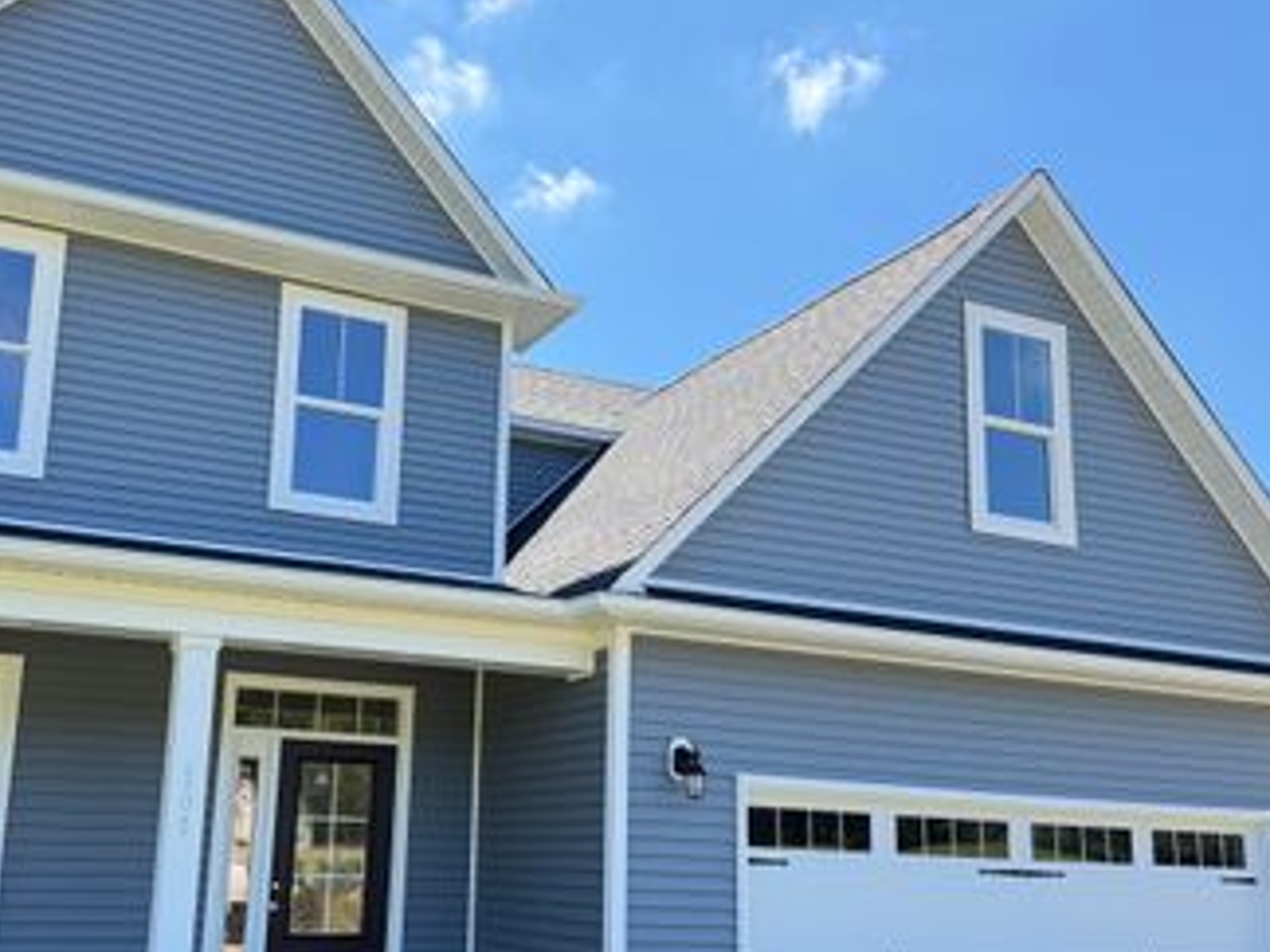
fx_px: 1357
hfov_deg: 49.8
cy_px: 570
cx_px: 510
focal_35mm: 37
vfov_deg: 38.5
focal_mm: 6.76
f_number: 1.78
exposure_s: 1/1005
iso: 100
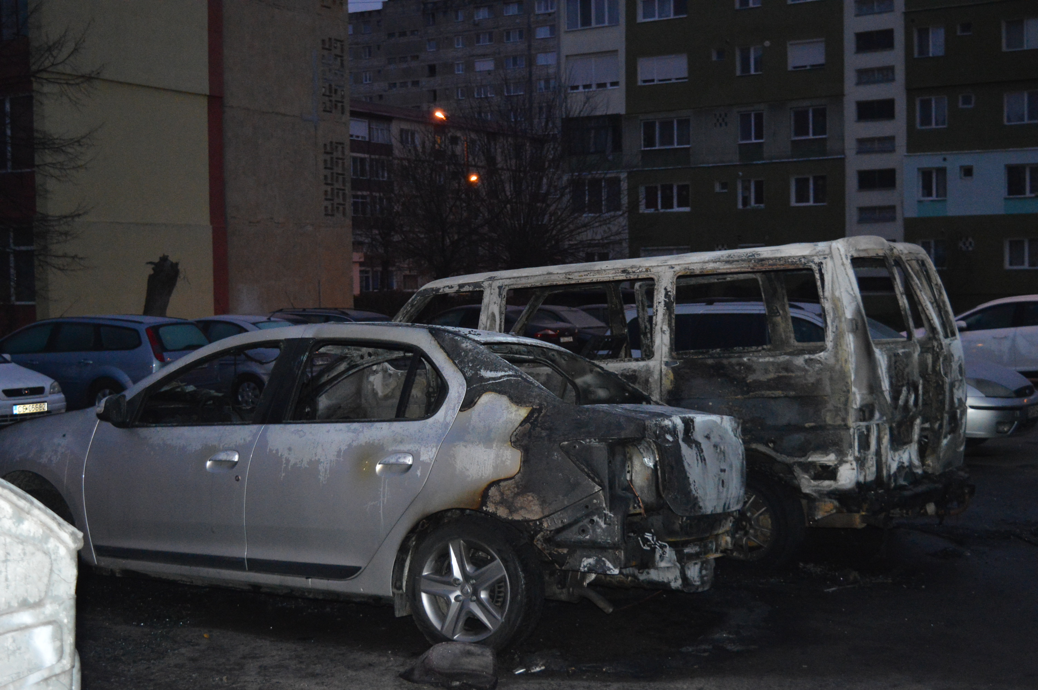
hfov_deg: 41.1
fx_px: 1383
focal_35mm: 48
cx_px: 519
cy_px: 345
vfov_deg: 28.0
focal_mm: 32
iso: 3200
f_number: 4.5
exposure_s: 1/60
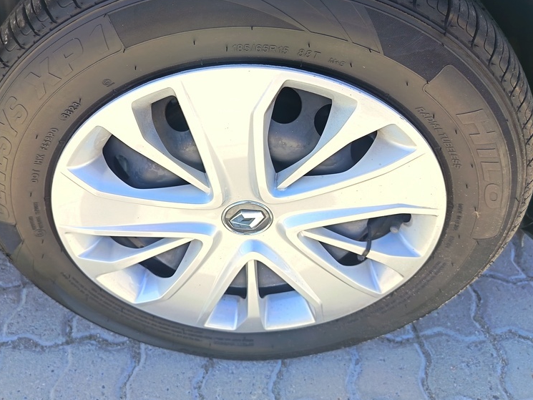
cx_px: 241
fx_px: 508
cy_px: 140
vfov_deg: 42.5
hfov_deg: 55.3
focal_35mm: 33
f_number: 1.75
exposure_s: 1/600
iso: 479
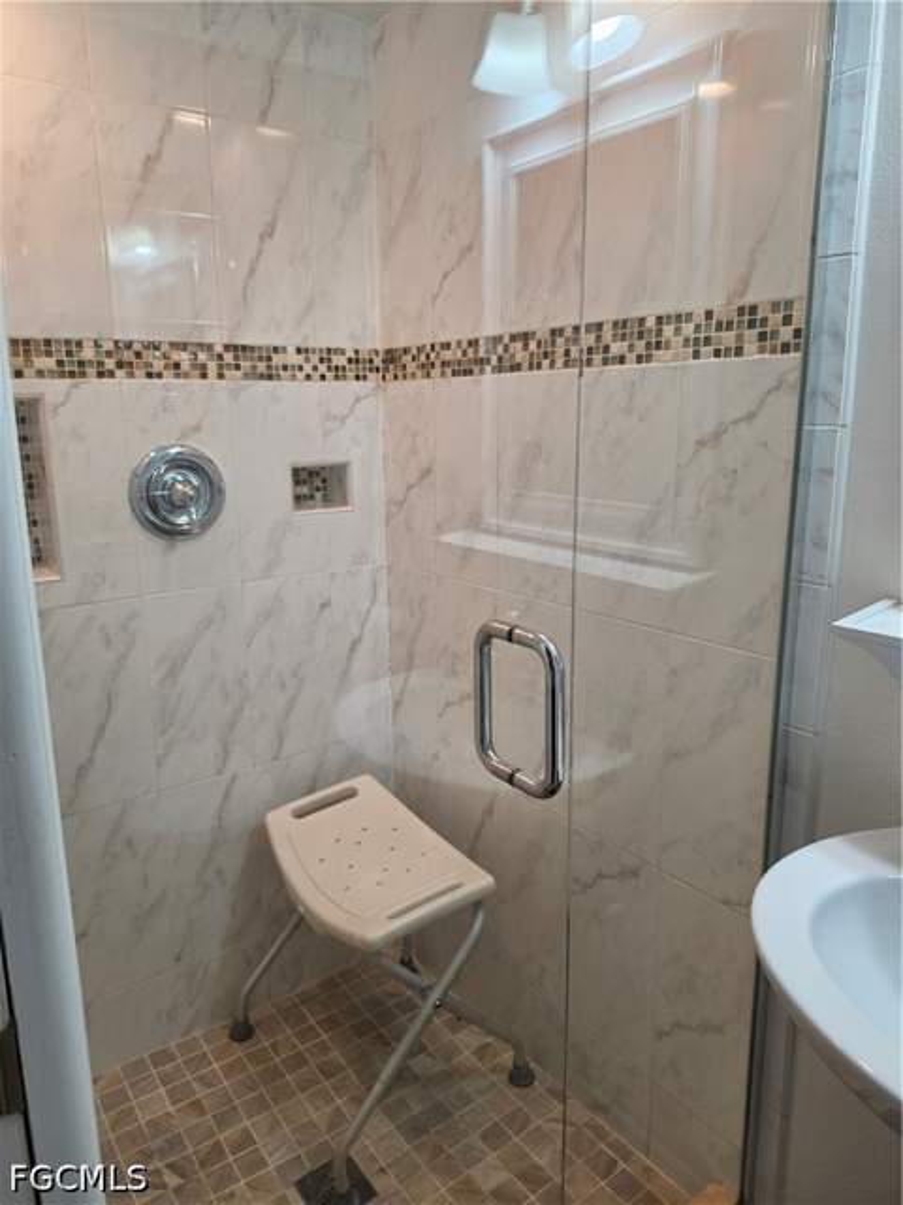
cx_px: 452
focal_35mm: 23
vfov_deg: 73.9
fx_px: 800
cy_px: 602
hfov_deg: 58.9
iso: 50
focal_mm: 6.5
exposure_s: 1/120
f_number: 1.4
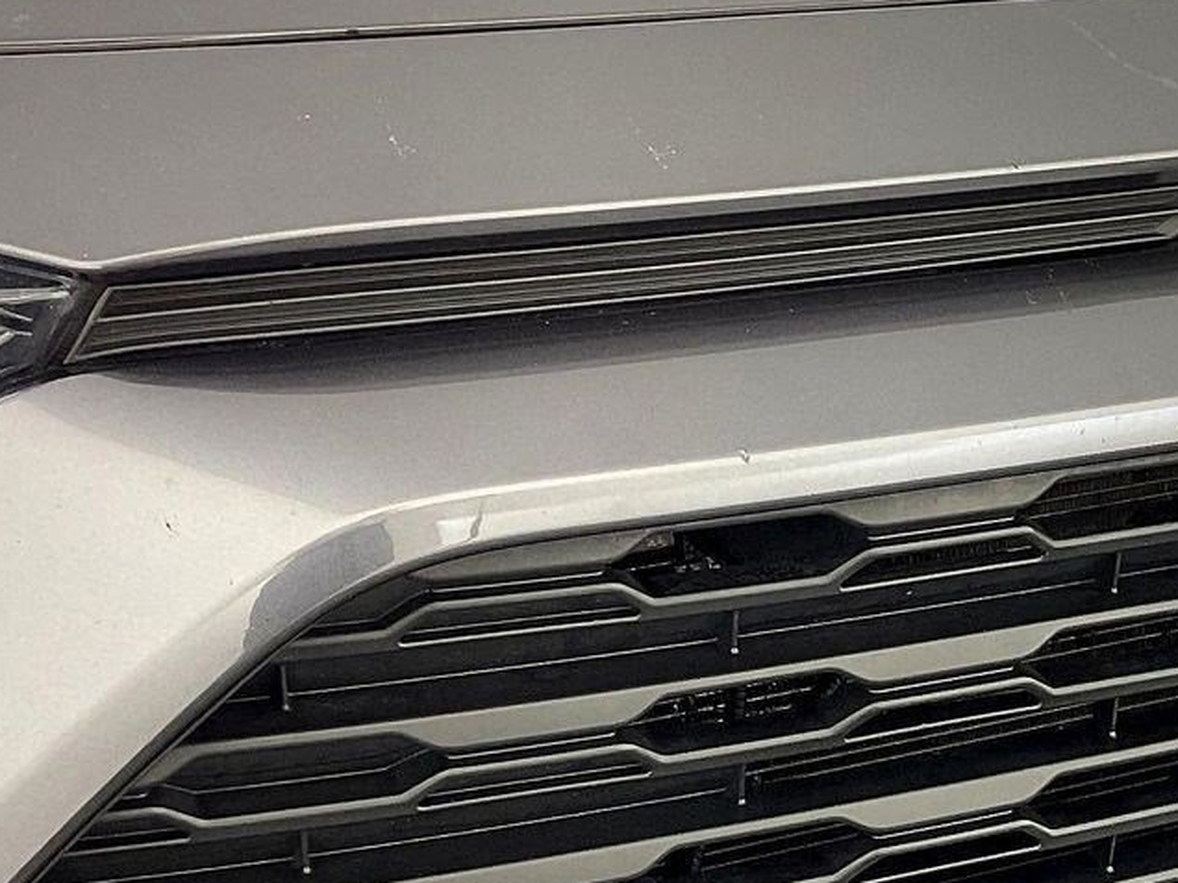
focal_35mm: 73
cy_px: 674
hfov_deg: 25.7
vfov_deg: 20.0
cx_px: 1085
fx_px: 2484
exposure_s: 1/60
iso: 100
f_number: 1.8
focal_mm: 3
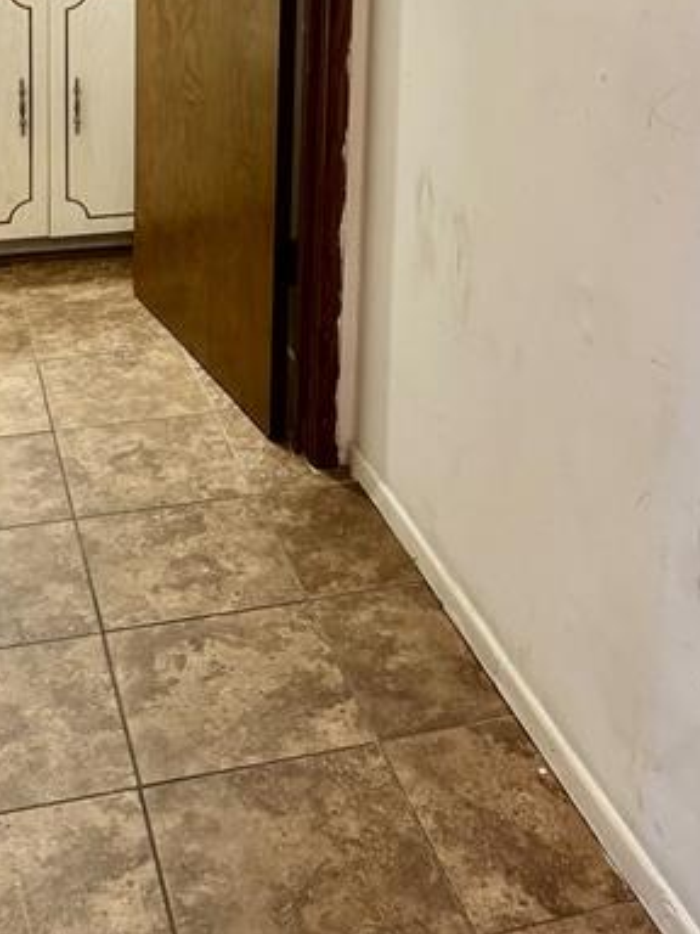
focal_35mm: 48
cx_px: 321
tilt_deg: -9.6
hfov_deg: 30.3
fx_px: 1294
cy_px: 10
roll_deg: -1.3
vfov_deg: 35.9
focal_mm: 6.76
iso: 400
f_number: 1.78
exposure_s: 1/60
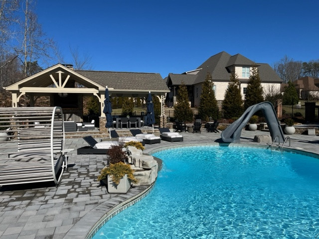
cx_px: 160
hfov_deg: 67.3
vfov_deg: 53.1
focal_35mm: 26
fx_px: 240
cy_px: 120
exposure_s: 1/6494
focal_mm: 5.1
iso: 50
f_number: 1.6
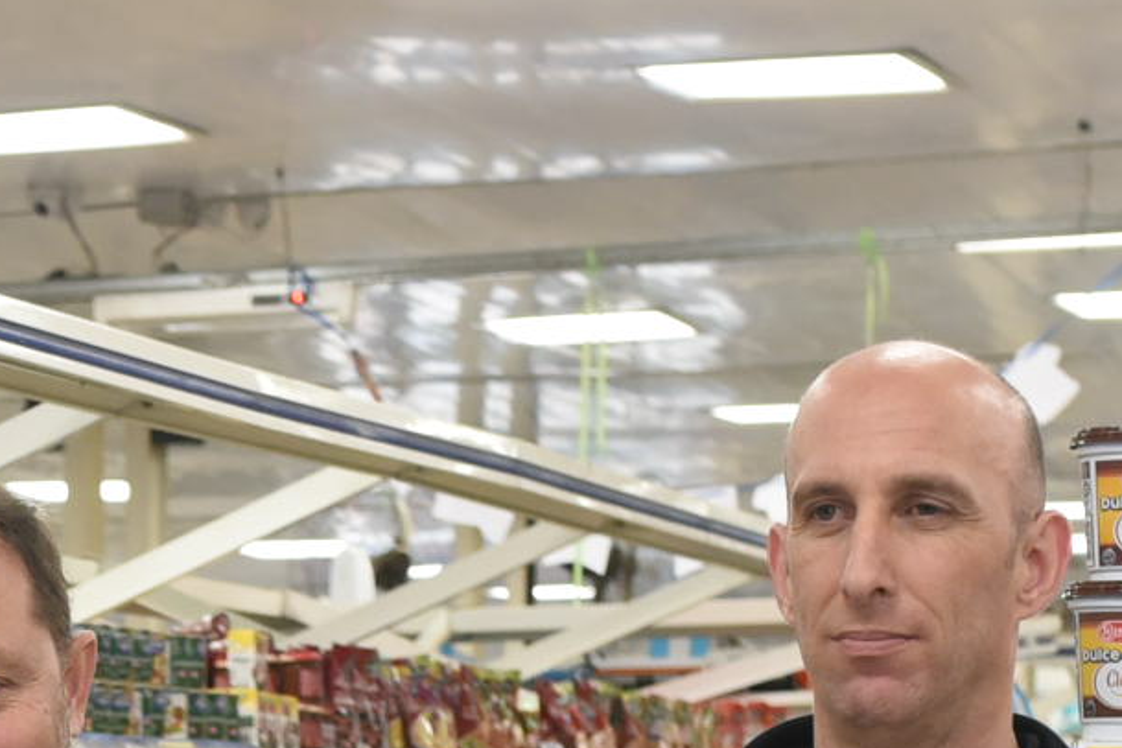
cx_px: -319
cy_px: 1678
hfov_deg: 11.6
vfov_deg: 7.5
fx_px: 5391
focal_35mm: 173
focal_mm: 35
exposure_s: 1/160
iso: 1600
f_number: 5
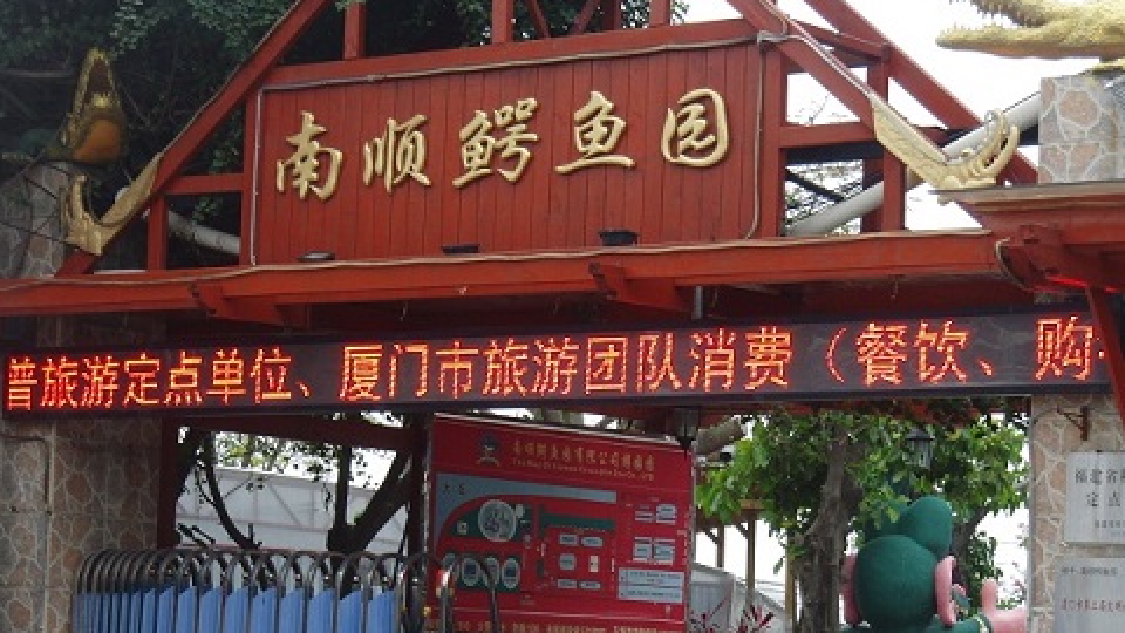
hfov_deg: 20.2
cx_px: 589
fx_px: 3162
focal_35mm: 106
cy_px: 455
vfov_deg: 11.4
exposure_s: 1/60
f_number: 4.8
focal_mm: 16
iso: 100
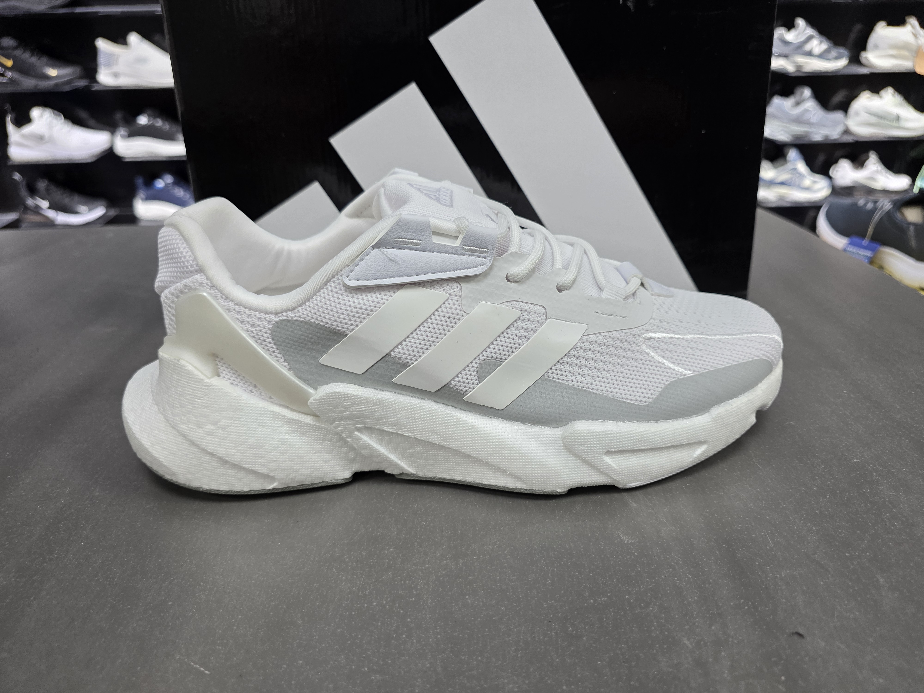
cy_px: 346
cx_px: 462
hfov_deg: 73.9
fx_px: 614
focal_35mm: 23
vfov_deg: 58.9
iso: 250
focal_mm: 6.3
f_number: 1.7
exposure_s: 1/180
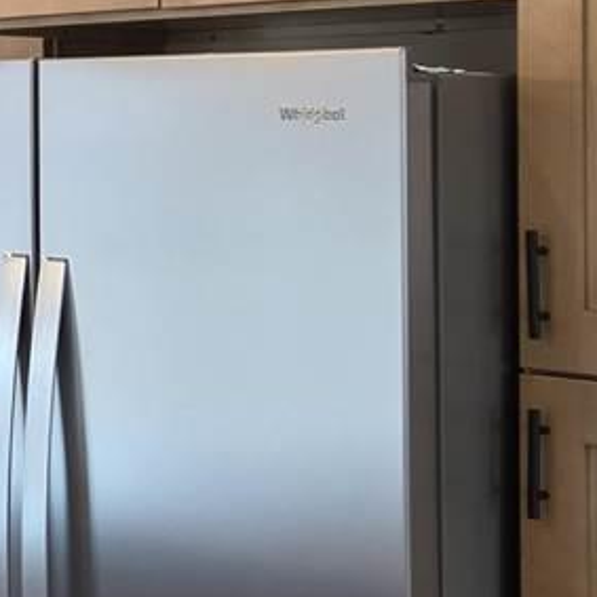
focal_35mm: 92
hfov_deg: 16.4
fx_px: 1795
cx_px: -411
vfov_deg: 18.7
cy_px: 114
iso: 160
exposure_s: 1/120
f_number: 1.8
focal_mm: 5.4
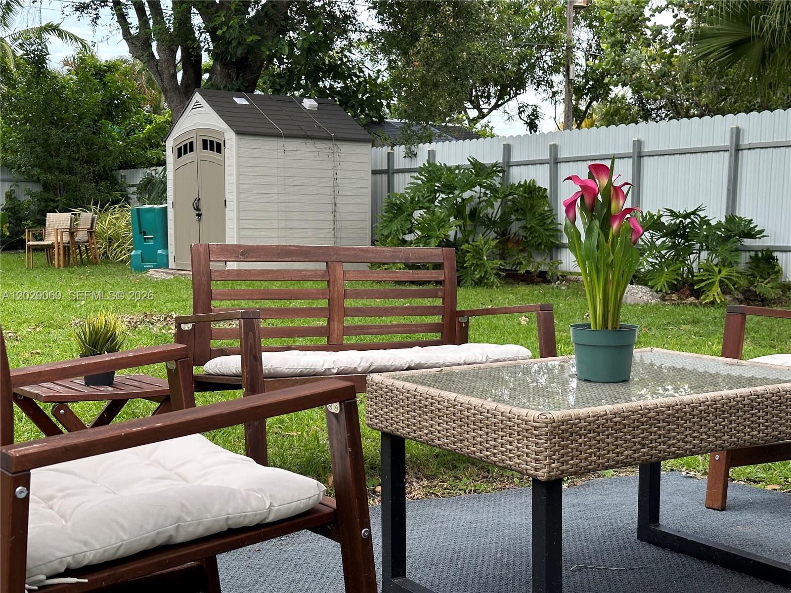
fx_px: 1097
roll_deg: +0.5
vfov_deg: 30.3
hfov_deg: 39.7
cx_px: 396
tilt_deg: -5.0
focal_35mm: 48
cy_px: 296
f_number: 1.78
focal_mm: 6.86
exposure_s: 1/642
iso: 64
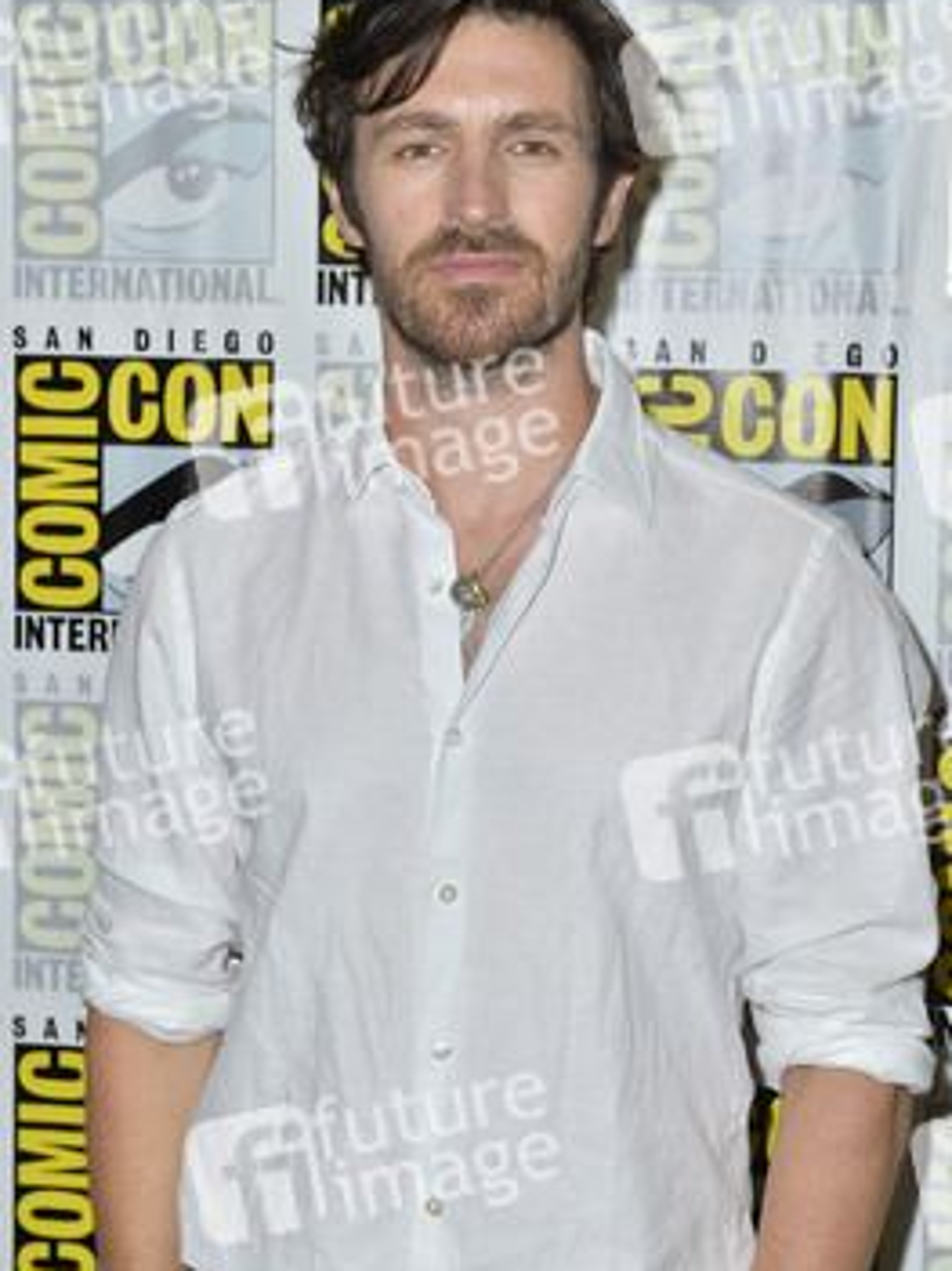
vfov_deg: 28.6
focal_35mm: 68
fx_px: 2495
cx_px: 480
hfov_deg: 21.6
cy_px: 616
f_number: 6.3
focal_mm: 62
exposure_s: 1/250
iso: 200
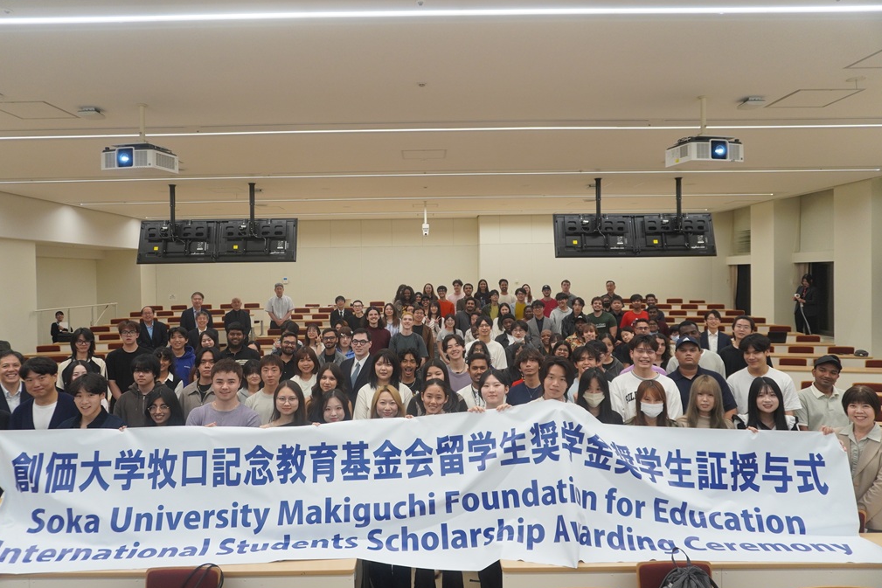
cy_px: 288
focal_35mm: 25
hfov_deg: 71.5
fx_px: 613
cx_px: 425
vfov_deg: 51.3
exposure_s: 1/160
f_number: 4
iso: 640
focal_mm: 16
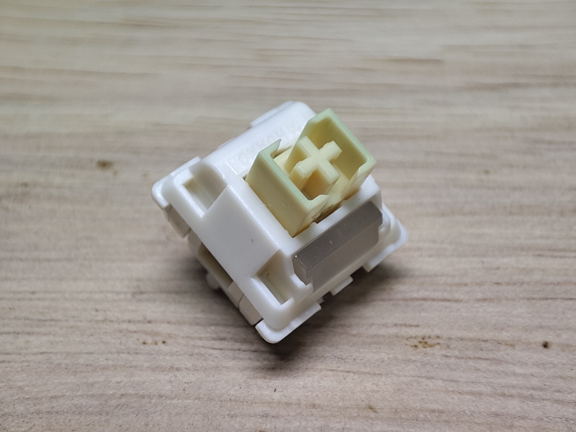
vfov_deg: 30.3
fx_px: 799
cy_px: 216
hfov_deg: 39.7
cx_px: 288
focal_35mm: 48
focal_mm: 4.03
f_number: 2.4
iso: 80
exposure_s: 1/50
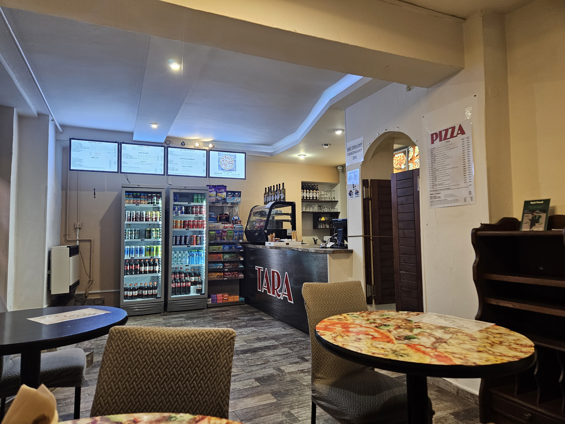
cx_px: 282
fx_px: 375
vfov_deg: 58.9
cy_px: 212
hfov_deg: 73.9
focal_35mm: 23
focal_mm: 5.4
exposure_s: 1/100
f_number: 1.8
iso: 320
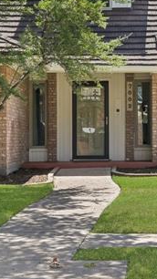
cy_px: 78
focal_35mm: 105
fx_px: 778
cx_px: 127
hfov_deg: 11.5
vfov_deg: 20.2
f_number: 8
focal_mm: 30
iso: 400
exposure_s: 1/500
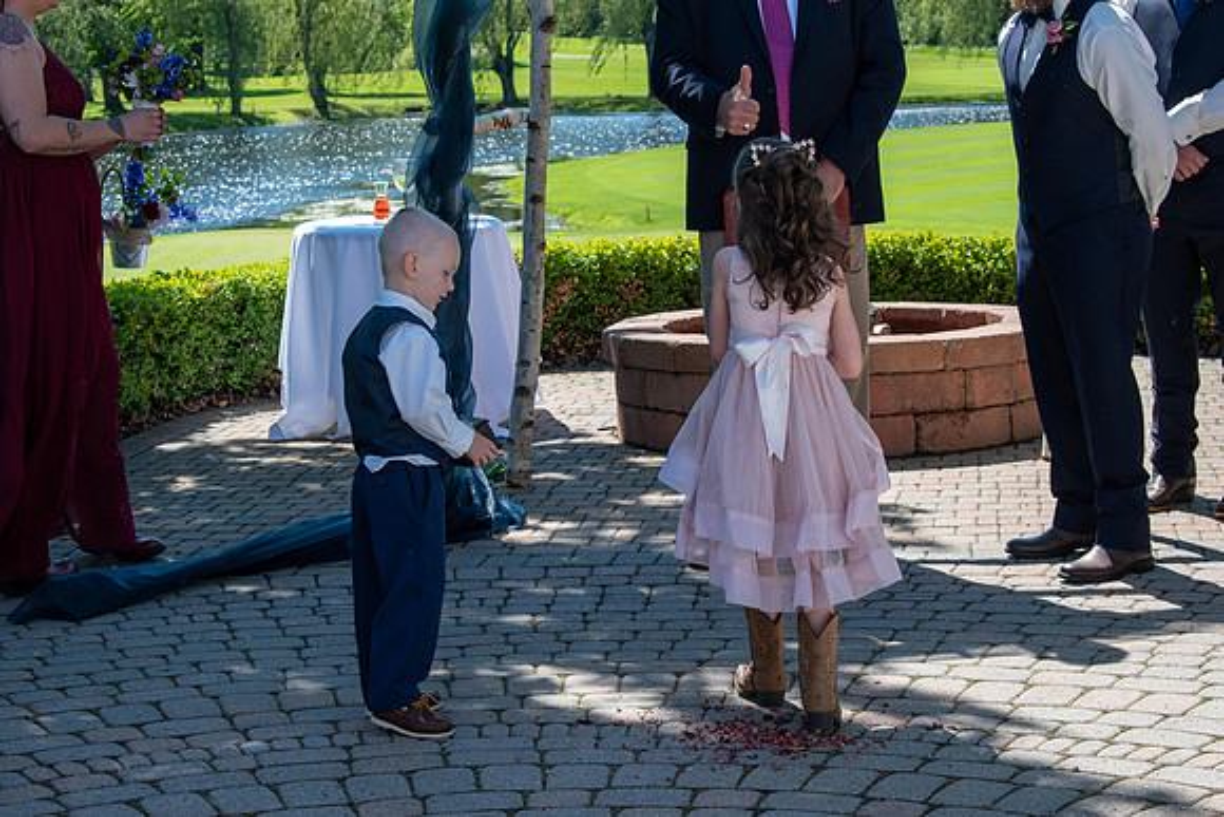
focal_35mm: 82
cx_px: 612
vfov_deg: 16.6
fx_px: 2806
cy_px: 408
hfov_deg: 24.6
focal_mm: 55
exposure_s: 1/250
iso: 200
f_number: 8
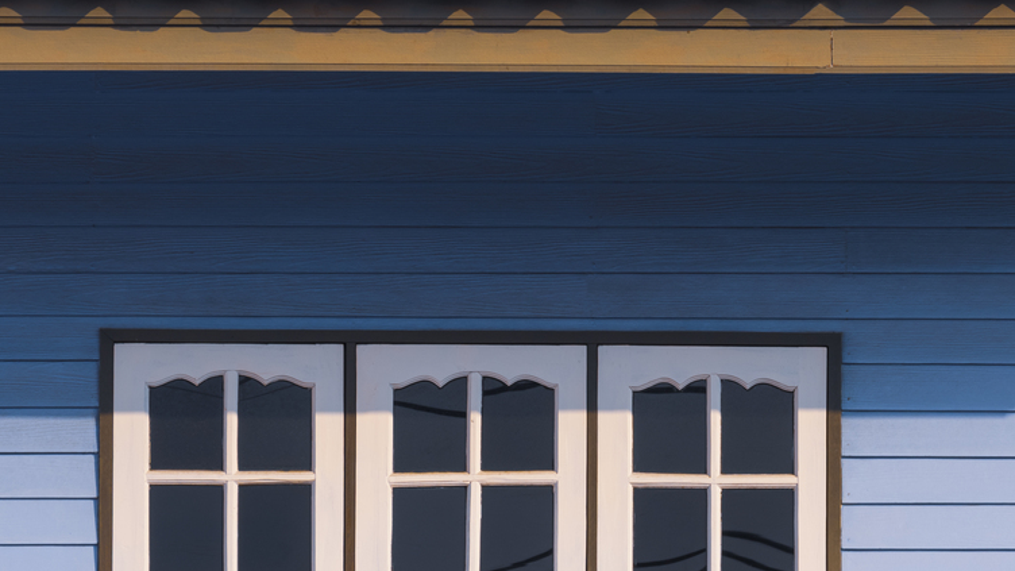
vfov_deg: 4.0
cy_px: 467
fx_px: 8101
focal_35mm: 301
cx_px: 699
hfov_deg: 7.2
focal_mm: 120.6
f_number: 9
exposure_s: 1/320
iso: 200
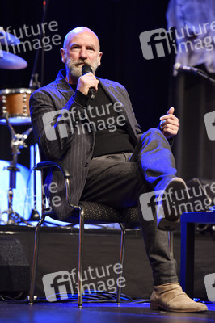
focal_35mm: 165
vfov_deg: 12.5
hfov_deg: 8.3
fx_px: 1481
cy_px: 162
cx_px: 108
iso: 2500
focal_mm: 165
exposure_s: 1/160
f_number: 4.5
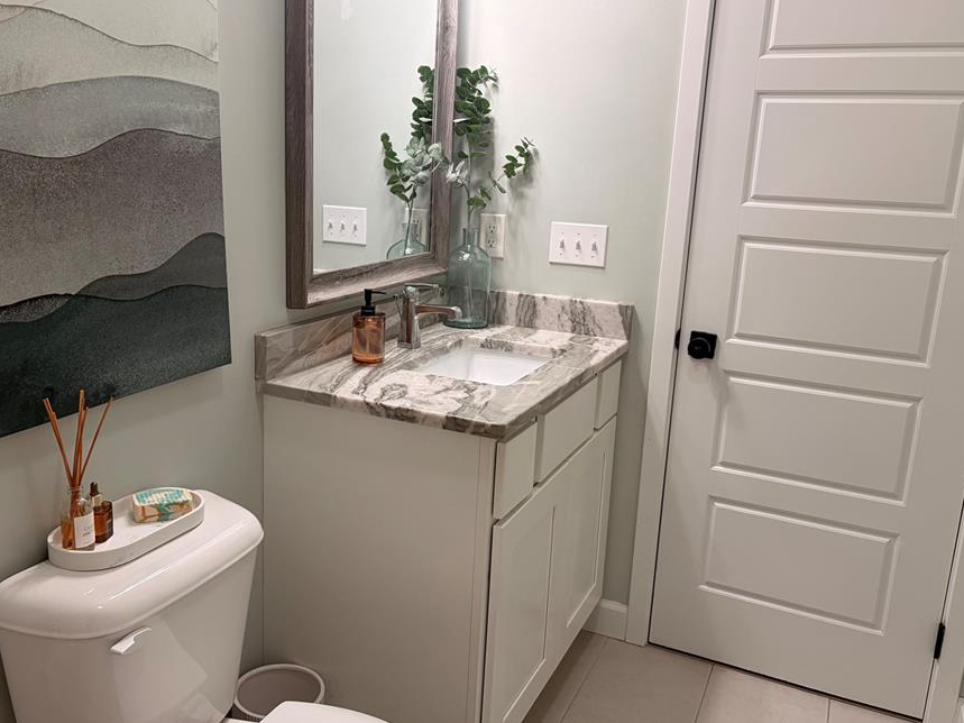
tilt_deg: -11.9
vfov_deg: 45.4
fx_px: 863
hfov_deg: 58.3
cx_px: 439
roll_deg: -1.3
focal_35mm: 31
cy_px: 340
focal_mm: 5.96
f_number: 1.6
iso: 64
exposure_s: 1/60
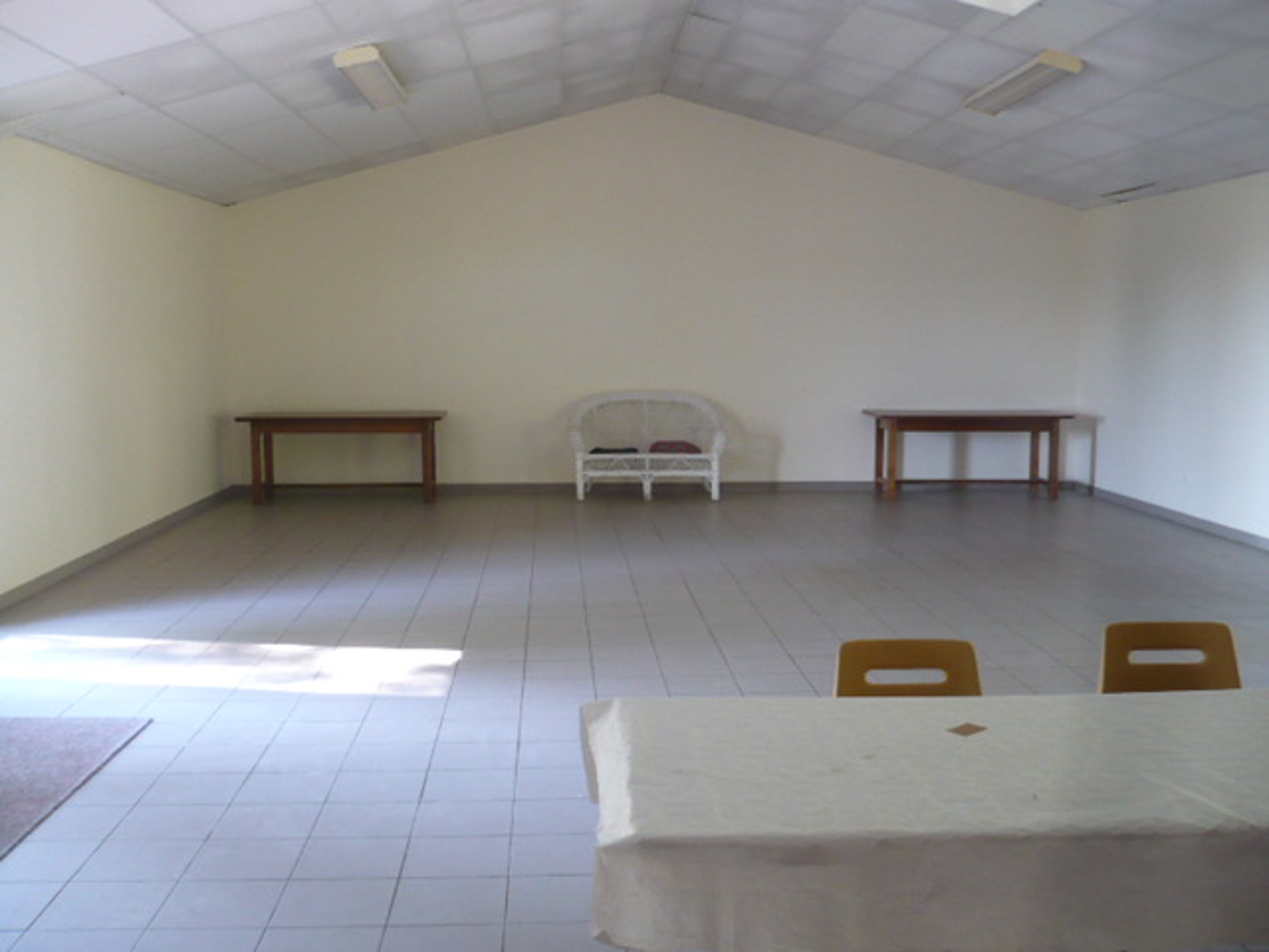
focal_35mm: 35
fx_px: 1283
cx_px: 634
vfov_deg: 40.7
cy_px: 476
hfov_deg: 52.6
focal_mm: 5.8
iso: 200
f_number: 2.8
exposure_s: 1/20
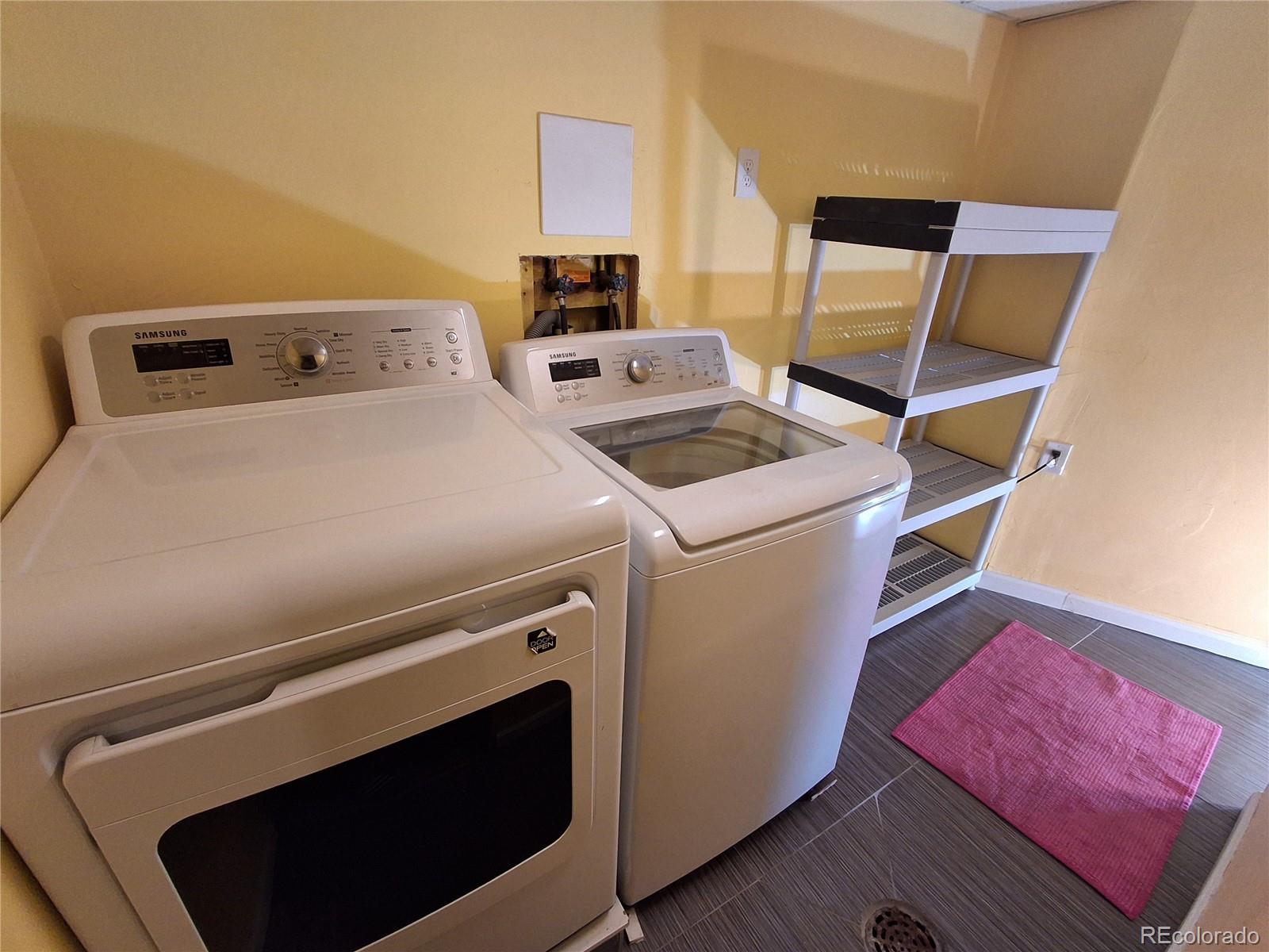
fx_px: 587
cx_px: 634
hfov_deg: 94.5
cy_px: 476
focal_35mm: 16
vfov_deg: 78.1
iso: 160
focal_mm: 1.64
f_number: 2.2
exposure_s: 1/40
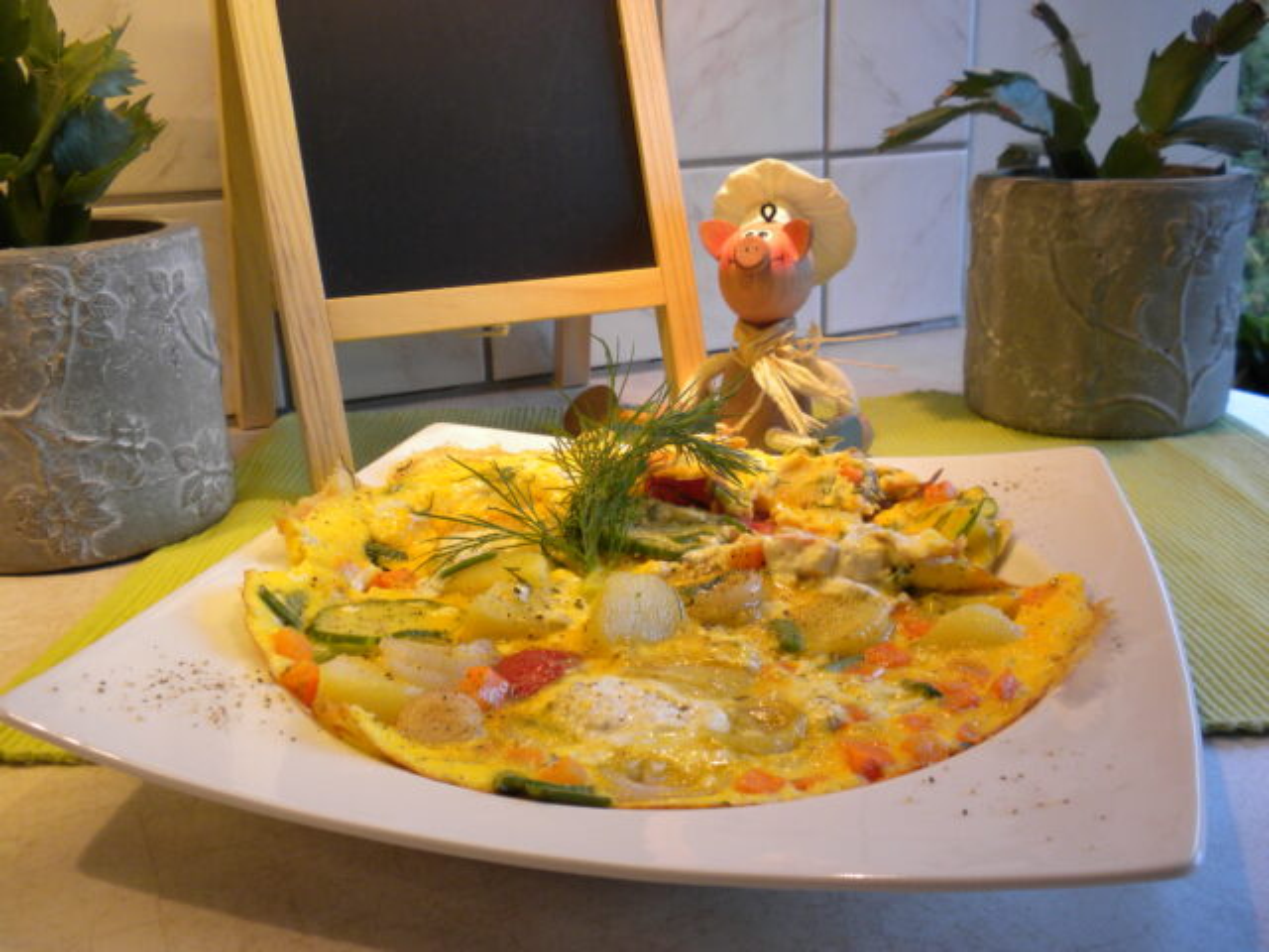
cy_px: 476
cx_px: 634
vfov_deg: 38.7
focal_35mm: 37
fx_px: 1356
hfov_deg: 50.1
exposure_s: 1/55
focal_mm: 6.6
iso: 142
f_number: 3.5
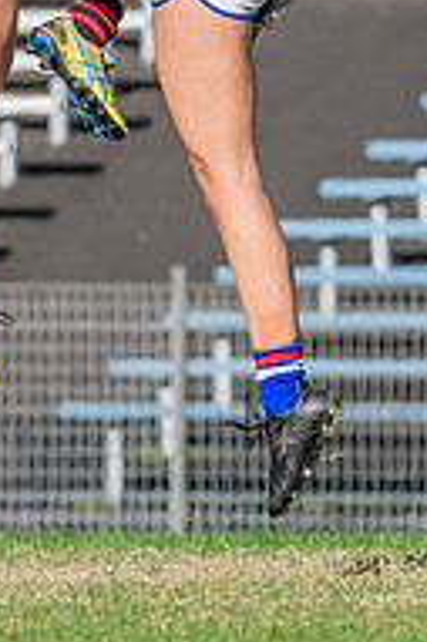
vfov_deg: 1.0
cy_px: -151
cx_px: 18
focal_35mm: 2070
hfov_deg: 0.7
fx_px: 36893
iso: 640
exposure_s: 1/1600
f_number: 9
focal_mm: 360
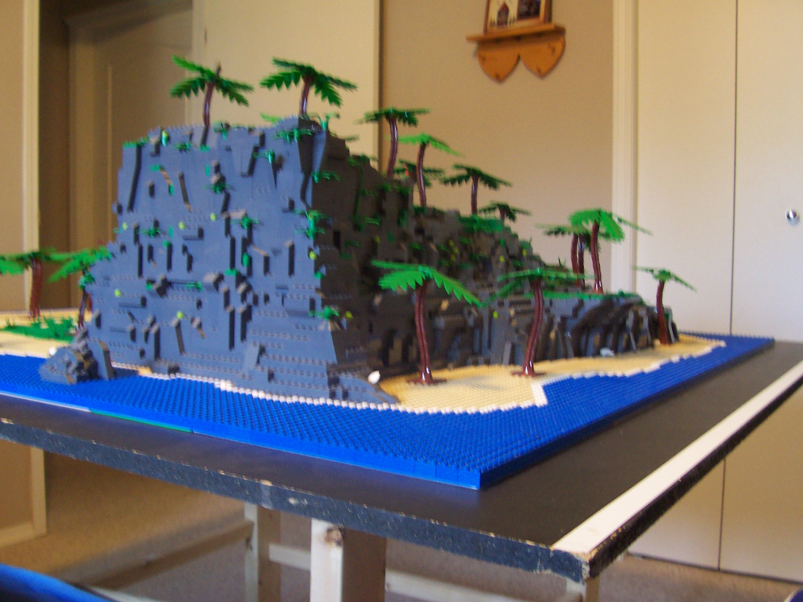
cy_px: 301
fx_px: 858
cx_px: 402
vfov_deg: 38.7
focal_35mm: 37
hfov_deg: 50.1
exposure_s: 1/10
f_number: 2.8
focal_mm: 5.6
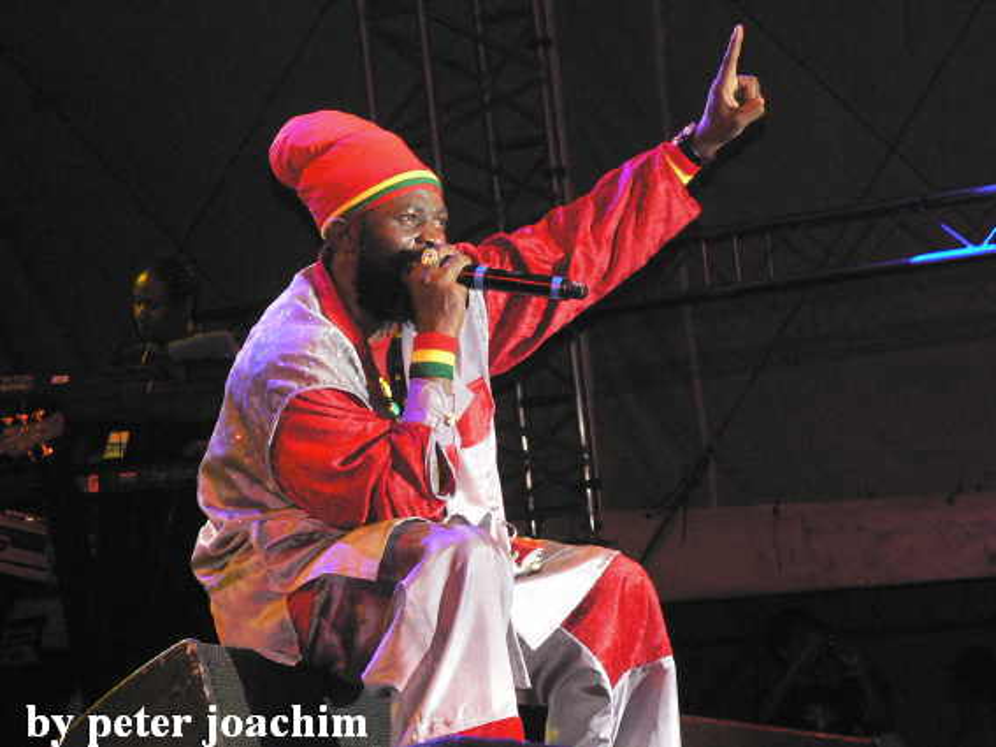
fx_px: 3625
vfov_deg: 11.8
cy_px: 374
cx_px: 498
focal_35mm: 126
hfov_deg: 15.6
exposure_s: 1/60
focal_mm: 21.6
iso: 400
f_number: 3.2
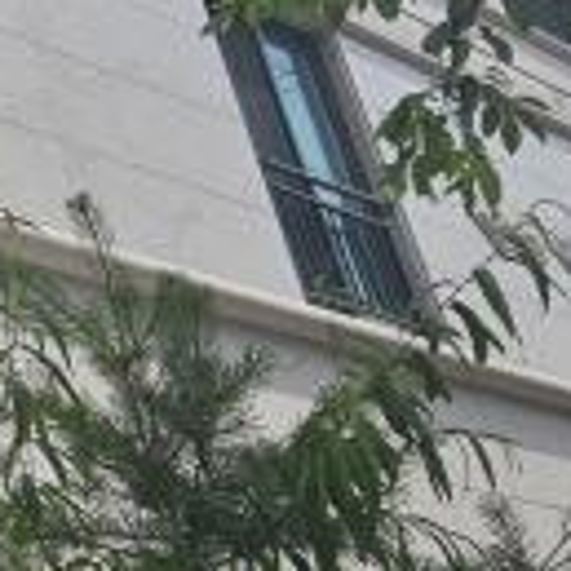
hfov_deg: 16.2
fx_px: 1325
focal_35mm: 71
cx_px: -682
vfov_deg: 23.6
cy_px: 40
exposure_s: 1/2410
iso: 50
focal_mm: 2.2
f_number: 2.2
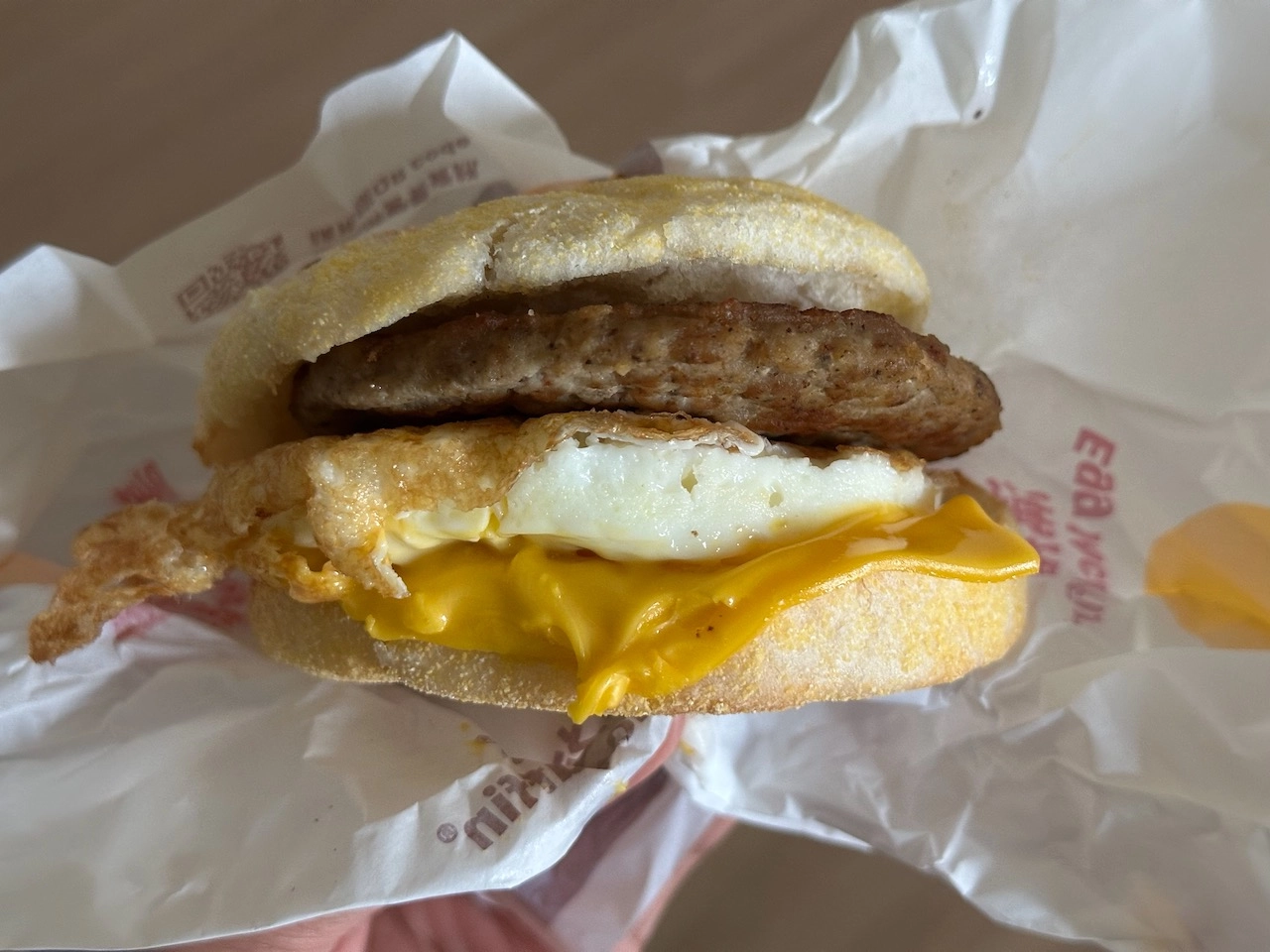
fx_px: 1761
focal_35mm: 48
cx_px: 635
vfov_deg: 30.3
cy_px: 476
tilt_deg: -58.1
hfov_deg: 39.7
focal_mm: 6.9
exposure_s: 1/60
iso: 250
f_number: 1.8
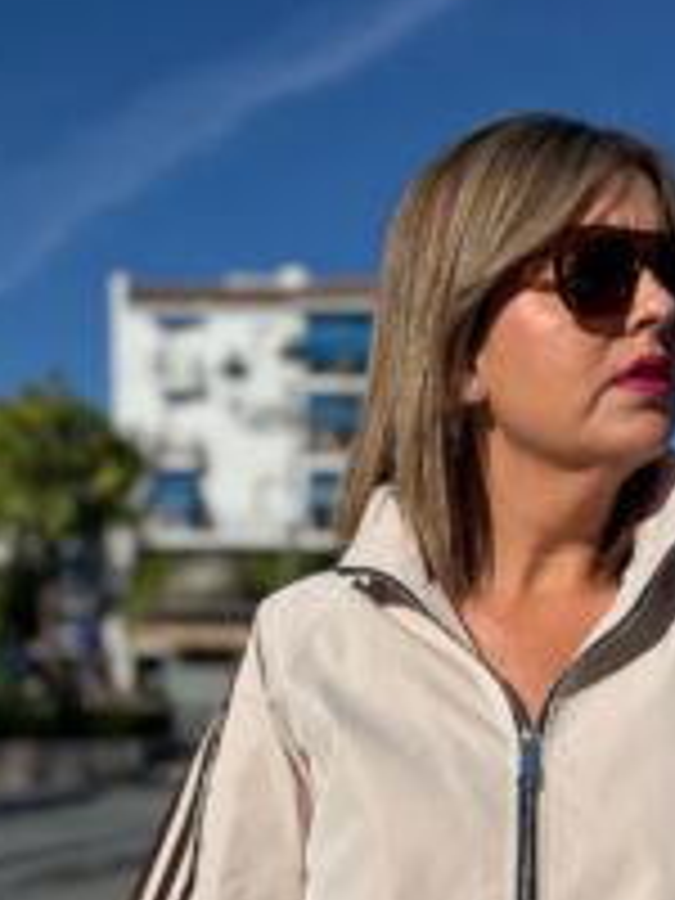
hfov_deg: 30.1
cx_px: 428
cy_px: 720
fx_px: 1248
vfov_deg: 38.2
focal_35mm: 48
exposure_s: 1/10309
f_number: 1.78
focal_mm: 6.76
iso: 80
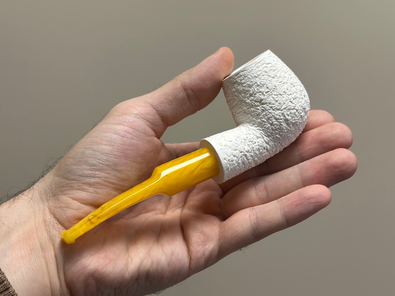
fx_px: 548
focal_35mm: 48
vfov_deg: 30.3
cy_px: 148
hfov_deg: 39.7
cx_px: 198
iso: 64
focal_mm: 6.86
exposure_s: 1/100
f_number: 1.78
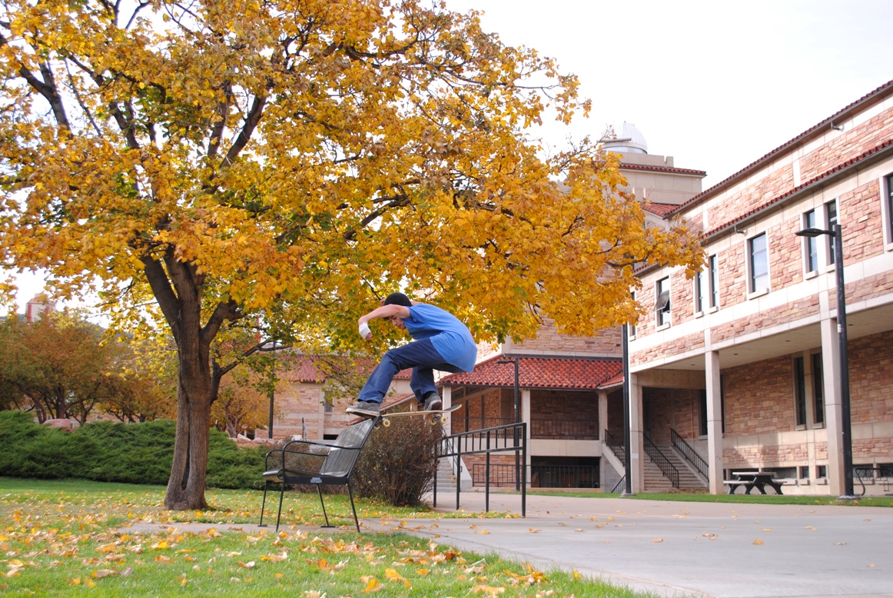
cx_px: 446
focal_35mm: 42
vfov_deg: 32.0
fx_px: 1043
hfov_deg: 46.3
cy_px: 299
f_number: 4.5
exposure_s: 1/320
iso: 200
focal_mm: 28
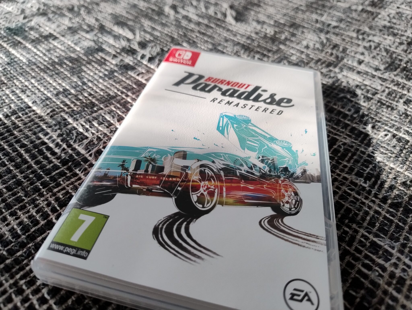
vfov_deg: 56.9
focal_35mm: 24
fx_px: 286
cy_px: 155
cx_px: 206
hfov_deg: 71.5
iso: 519
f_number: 1.8
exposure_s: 1/100
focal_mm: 5.56
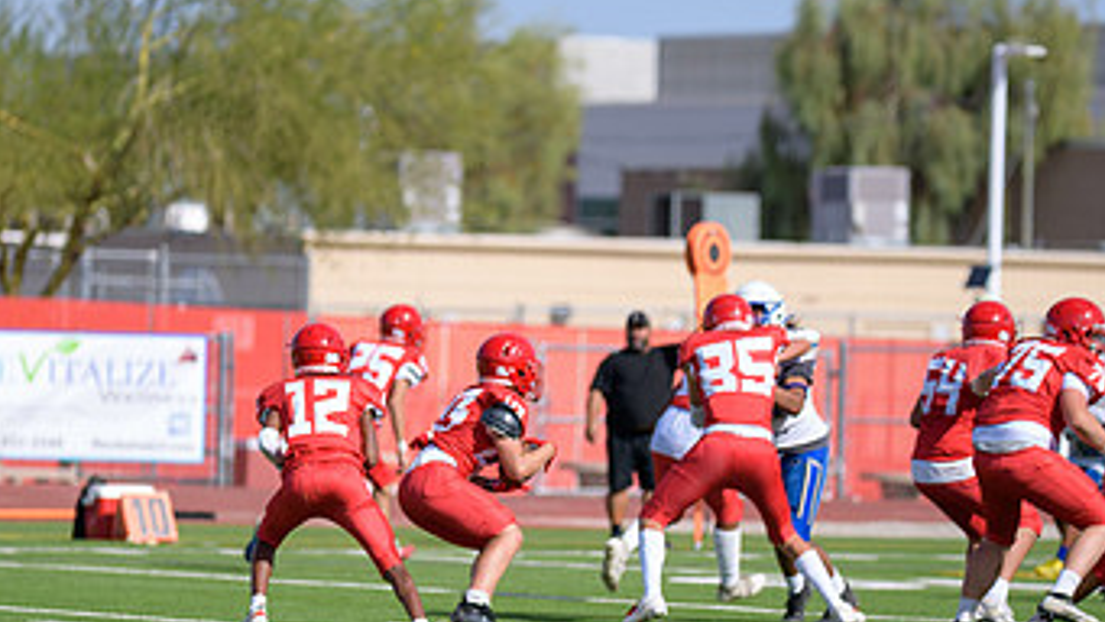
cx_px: 444
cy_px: 530
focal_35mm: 321
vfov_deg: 3.8
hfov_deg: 6.7
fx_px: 9408
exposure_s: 1/3200
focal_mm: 180
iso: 200
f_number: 2.8
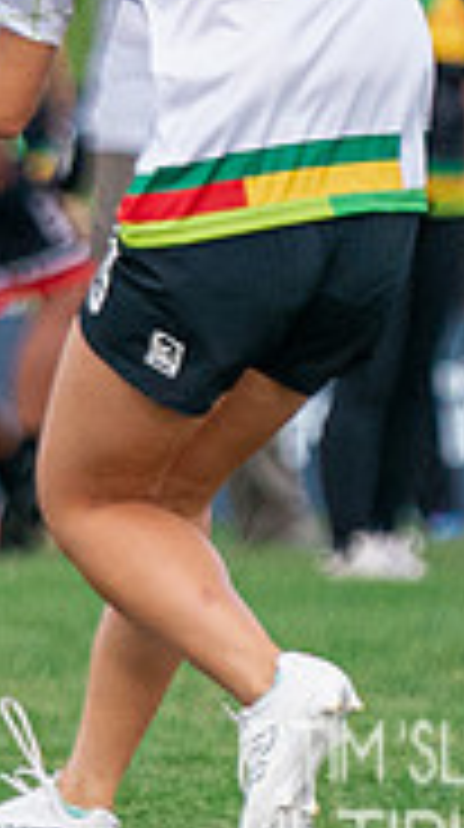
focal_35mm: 1383
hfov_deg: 0.9
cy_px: 292
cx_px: 32
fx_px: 30362
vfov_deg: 1.6
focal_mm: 200
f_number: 2.8
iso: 1600
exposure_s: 1/3200
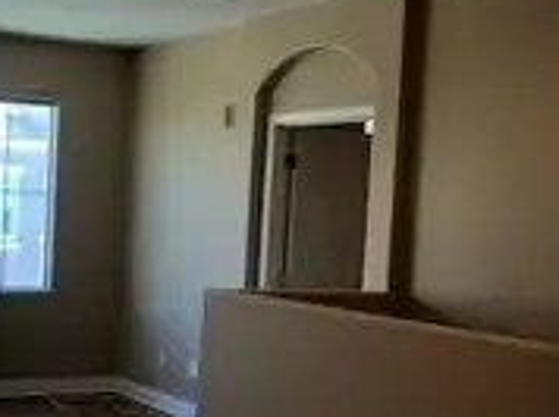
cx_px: 60
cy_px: 276
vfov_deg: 23.1
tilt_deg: +0.8
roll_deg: -1.9
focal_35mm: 63
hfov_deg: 29.5
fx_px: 1016
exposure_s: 1/120
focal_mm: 4
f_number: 1.8
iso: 100
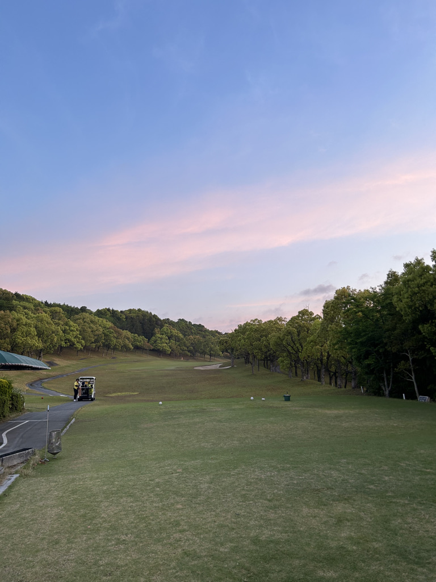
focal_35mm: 26
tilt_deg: +10.4
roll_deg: +3.2
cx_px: 218
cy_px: 291
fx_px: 437
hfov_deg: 53.1
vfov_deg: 67.3
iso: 64
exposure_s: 1/121
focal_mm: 5.7
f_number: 1.5
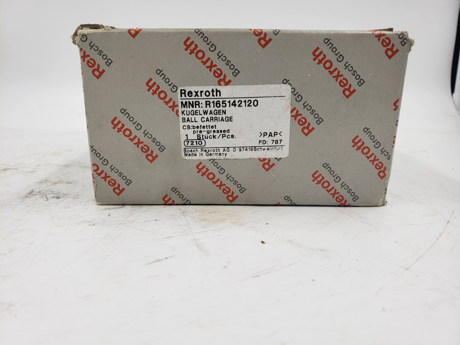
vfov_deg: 53.1
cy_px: 172
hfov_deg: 67.3
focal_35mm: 26
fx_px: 346
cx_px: 230
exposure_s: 1/184
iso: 50
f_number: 2.4
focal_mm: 4.3
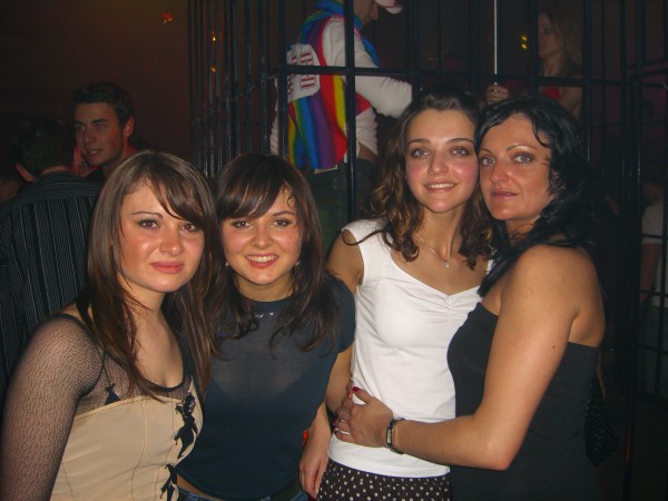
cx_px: 334
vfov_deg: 37.7
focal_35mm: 38
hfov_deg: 49.0
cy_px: 250
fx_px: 733
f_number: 2.8
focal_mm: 7.9
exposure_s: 1/60
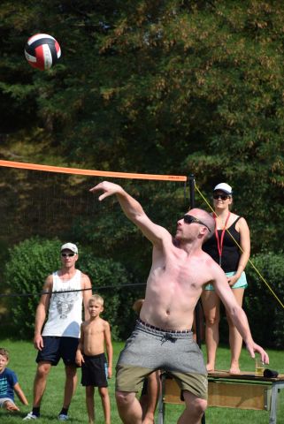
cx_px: 142
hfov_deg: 10.2
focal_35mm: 135
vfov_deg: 15.2
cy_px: 212
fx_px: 1594
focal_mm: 90
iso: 400
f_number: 6.3
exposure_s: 1/1600
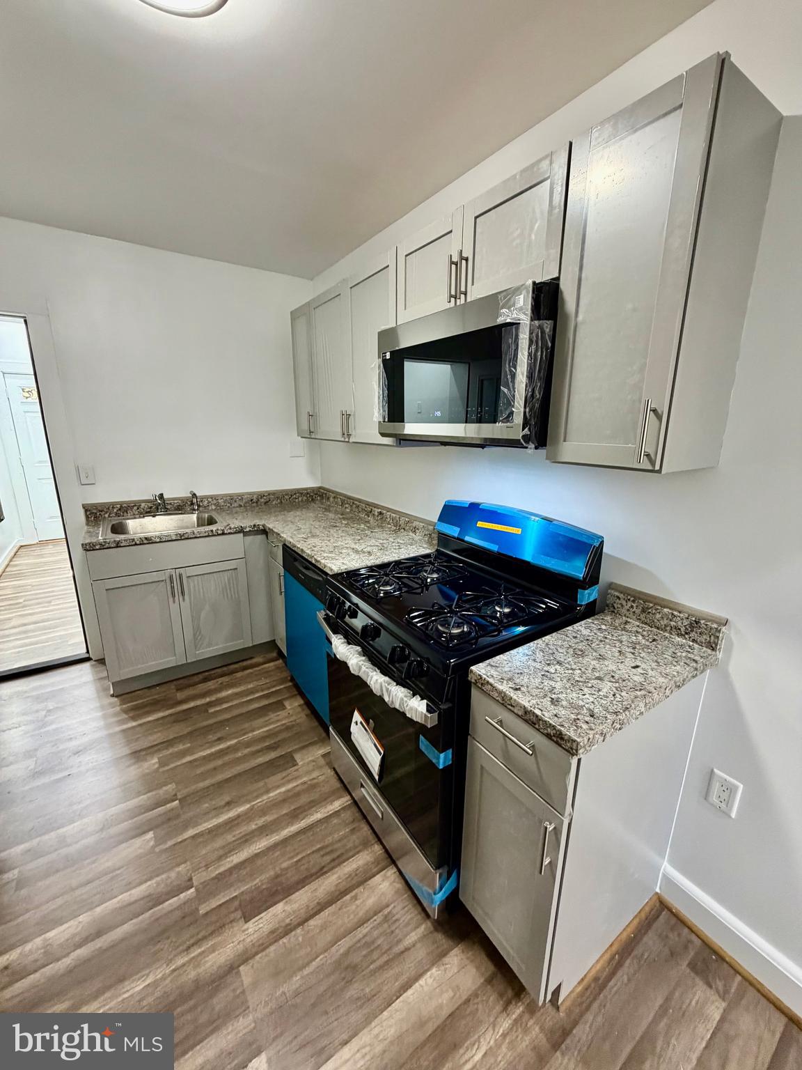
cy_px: 535
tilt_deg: -14.4
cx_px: 401
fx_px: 432
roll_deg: -1.5
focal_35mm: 14
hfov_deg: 85.7
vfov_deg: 102.1
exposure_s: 1/60
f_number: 2.2
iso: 320
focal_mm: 2.22
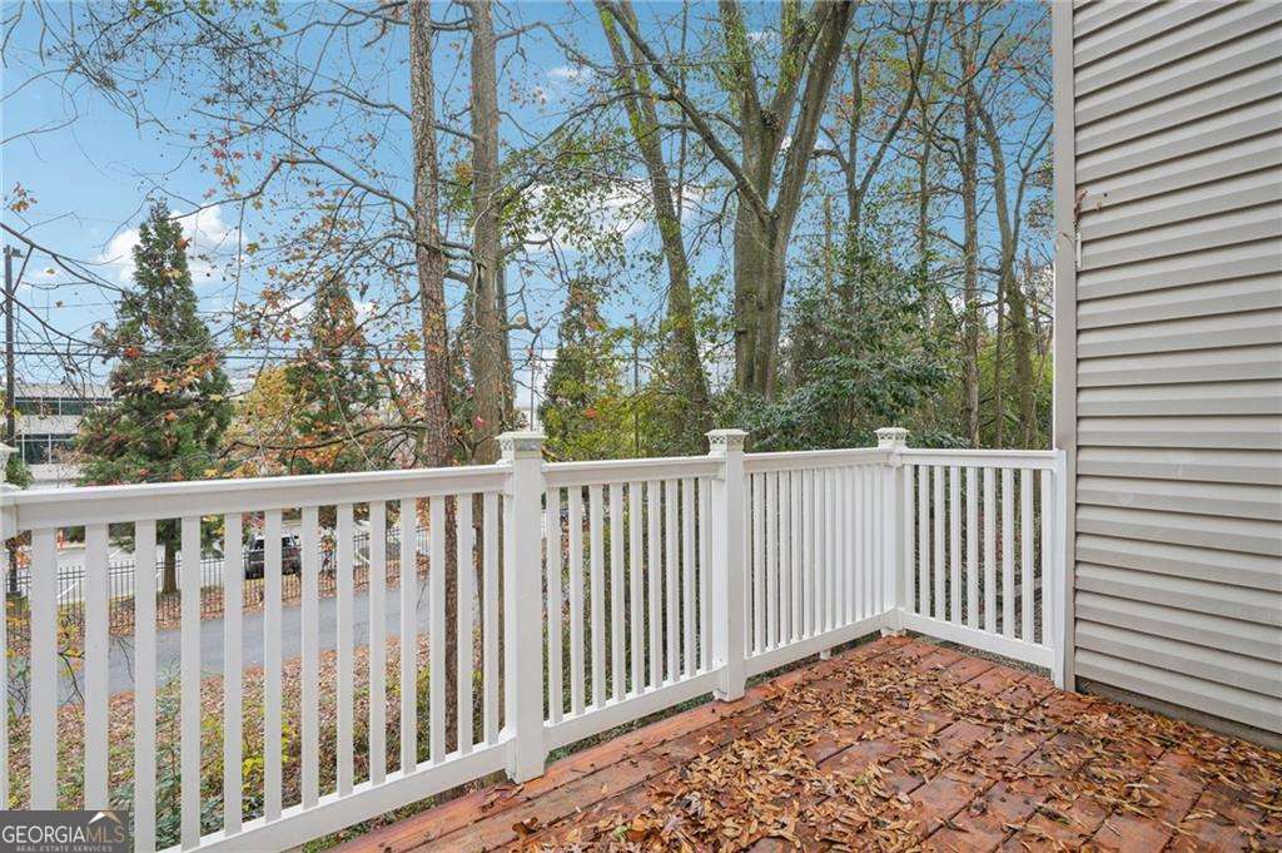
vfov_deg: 77.2
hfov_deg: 100.4
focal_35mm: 15
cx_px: 641
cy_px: 426
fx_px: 534
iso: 125
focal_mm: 15
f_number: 8
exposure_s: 1/30
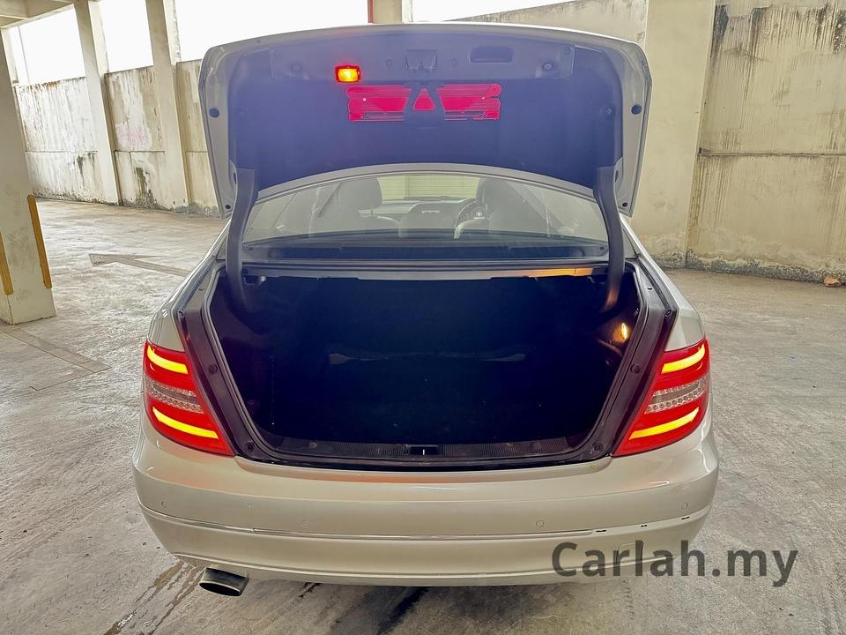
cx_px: 423
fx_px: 587
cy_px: 318
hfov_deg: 71.6
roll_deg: +1.2
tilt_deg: -16.6
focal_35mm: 24
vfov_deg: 56.8
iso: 1000
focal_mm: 6.76
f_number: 1.78
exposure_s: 1/39
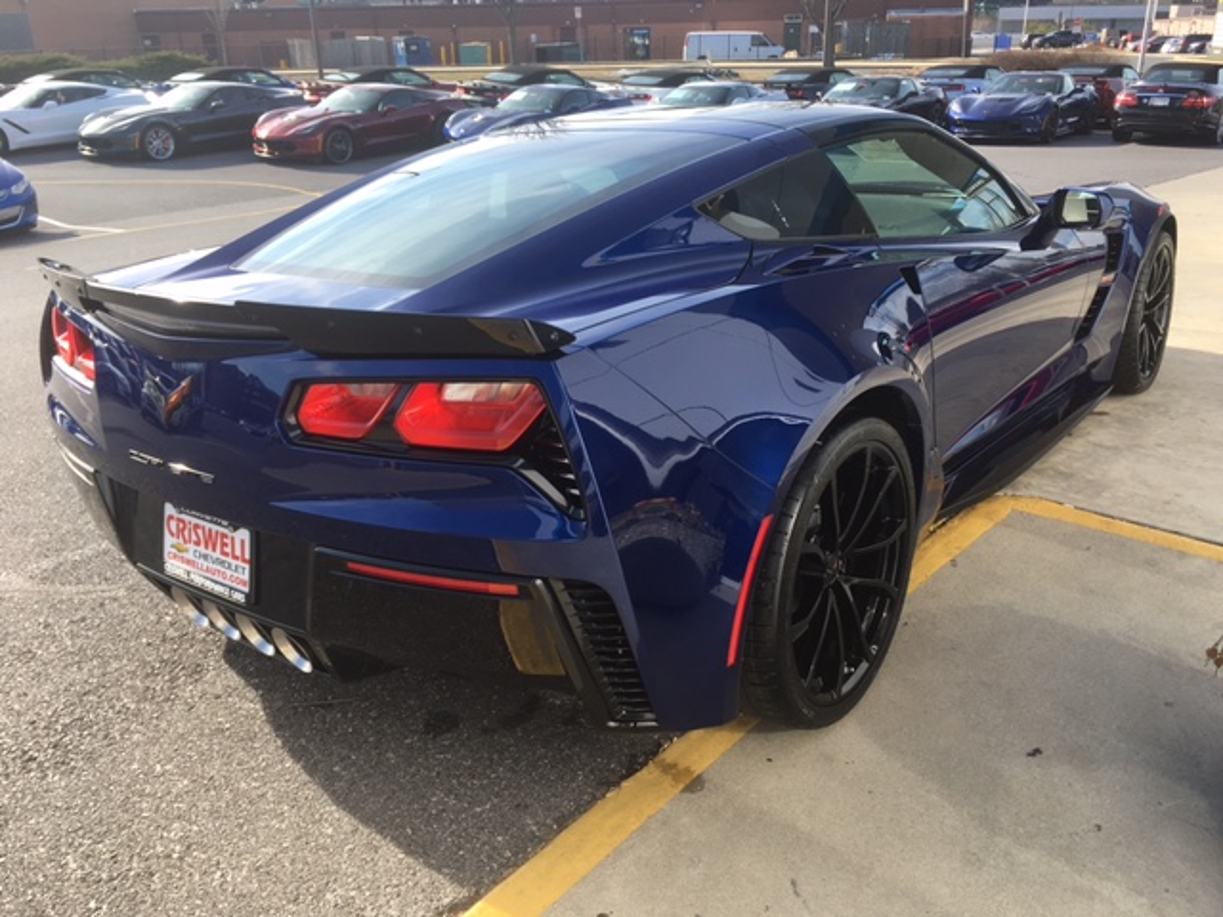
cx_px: 612
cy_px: 458
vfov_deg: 48.2
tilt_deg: -22.8
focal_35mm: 29
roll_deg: +1.3
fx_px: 1025
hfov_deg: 61.7
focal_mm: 4.15
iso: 25
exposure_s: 1/478
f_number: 2.2
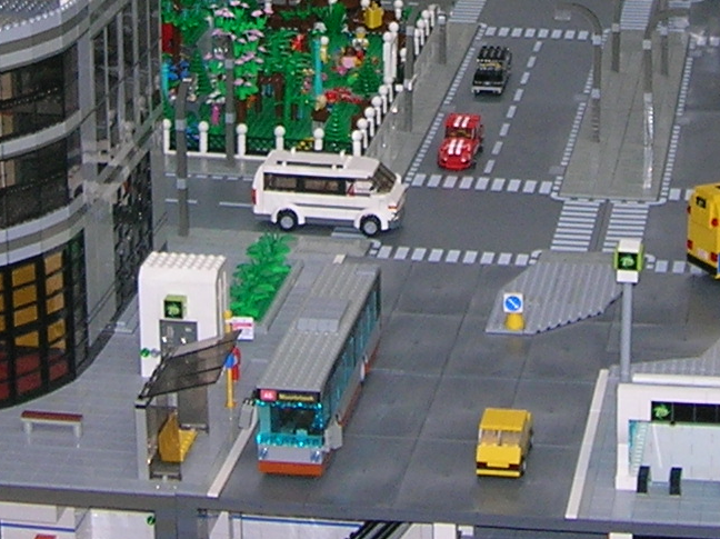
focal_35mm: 120
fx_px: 2494
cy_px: -98
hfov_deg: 16.4
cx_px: 384
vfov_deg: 12.1
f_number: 2.9
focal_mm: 5.7
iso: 62
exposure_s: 1/60.1
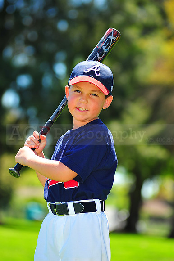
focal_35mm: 180
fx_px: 1306
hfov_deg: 7.6
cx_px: 87
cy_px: 130
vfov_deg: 11.4
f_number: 5
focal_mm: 180
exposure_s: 1/500
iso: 200
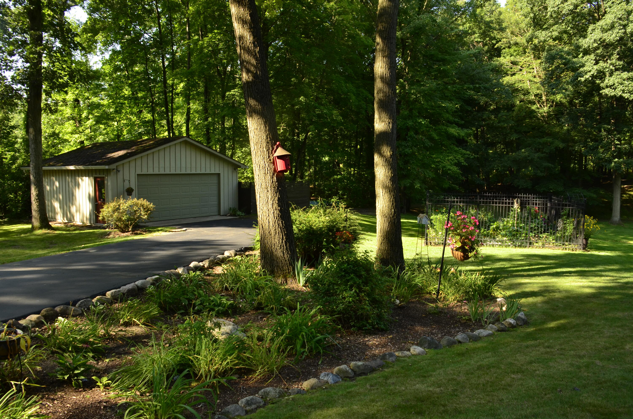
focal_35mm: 27
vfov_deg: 47.7
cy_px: 210
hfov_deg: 67.5
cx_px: 316
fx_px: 474
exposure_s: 1/160
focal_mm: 18
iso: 400
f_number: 6.3
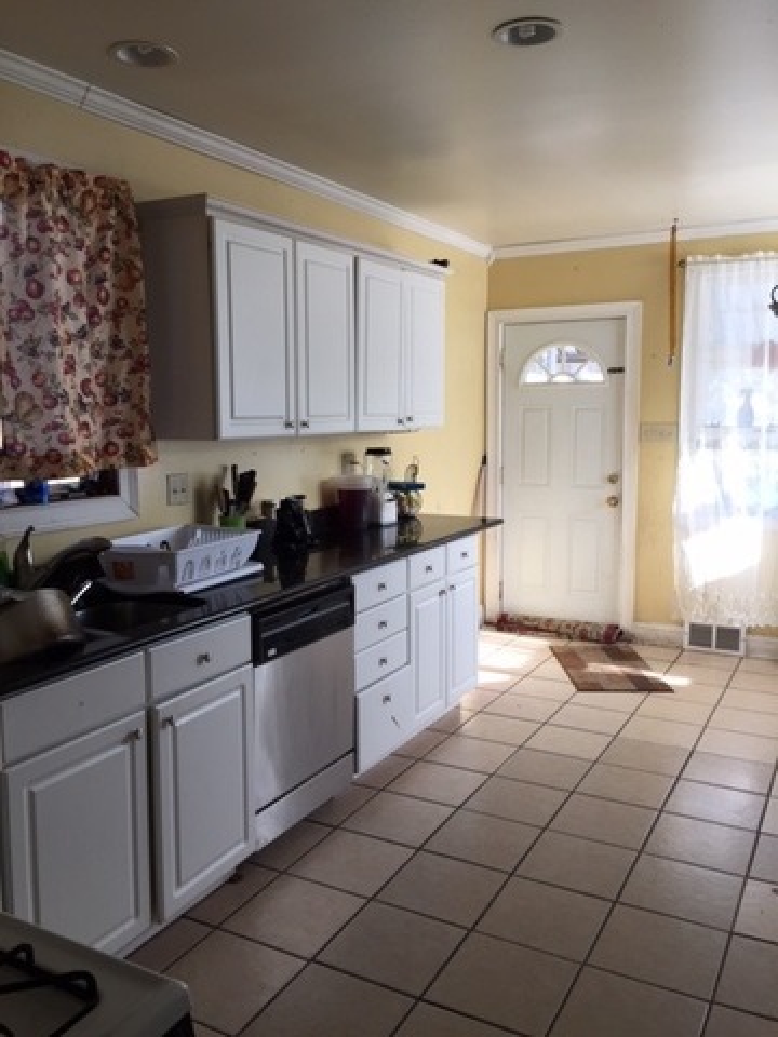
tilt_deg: -6.8
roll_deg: +0.6
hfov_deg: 48.2
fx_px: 869
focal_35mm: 29
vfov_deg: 61.7
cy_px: 518
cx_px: 389
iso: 32
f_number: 2.2
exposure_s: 1/60
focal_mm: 4.15
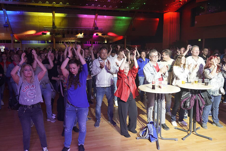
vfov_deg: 43.6
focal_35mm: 30
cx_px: 113
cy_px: 76
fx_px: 188
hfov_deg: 61.9
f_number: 4
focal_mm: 30
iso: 5000
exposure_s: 1/160
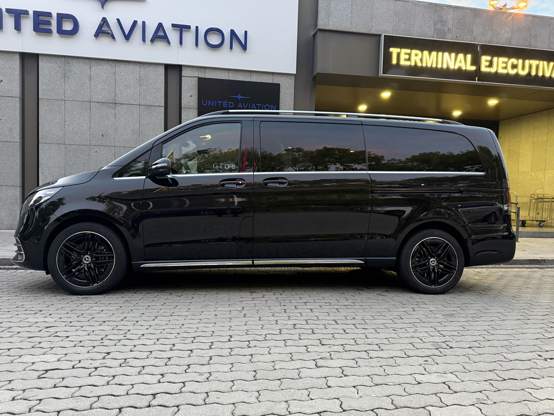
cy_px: 208
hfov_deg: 71.6
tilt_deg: -3.2
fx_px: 384
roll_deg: -1.2
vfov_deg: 56.8
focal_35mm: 24
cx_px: 277
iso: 800
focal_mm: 6.76
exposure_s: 1/50
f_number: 1.78
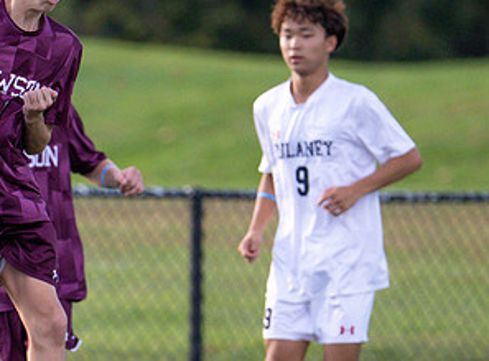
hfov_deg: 1.5
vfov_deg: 1.1
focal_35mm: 1371
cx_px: 91
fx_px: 19251
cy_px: 328
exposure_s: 1/2500
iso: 2000
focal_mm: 400
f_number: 4.5
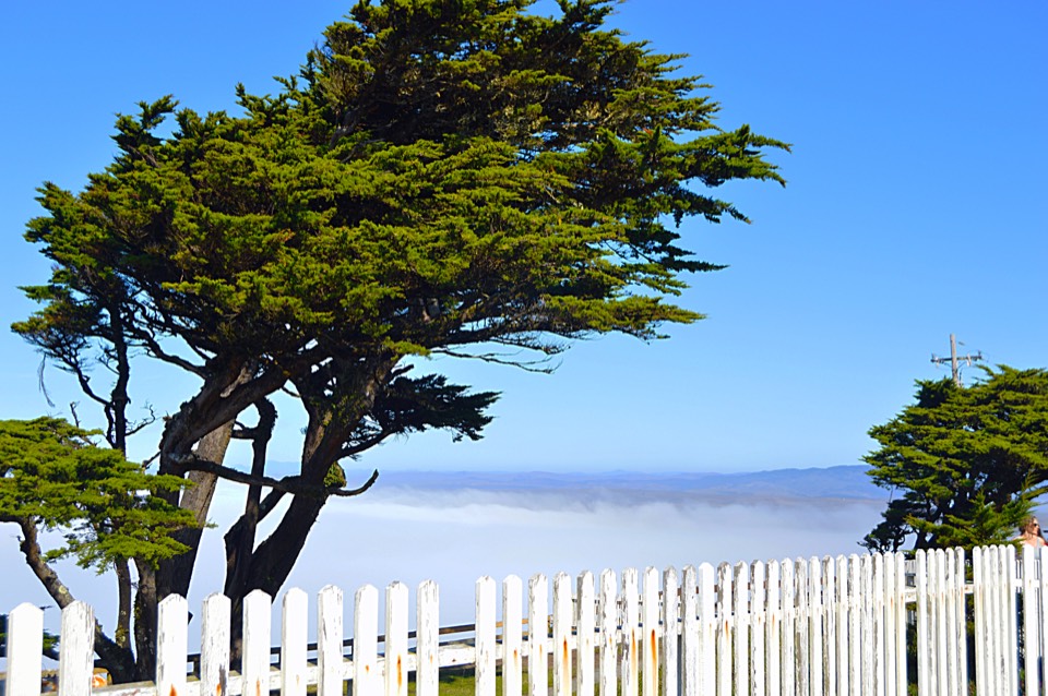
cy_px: 348
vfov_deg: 28.0
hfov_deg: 41.2
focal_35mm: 48
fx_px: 1396
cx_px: 524
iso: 100
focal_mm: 32
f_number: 8
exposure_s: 1/250
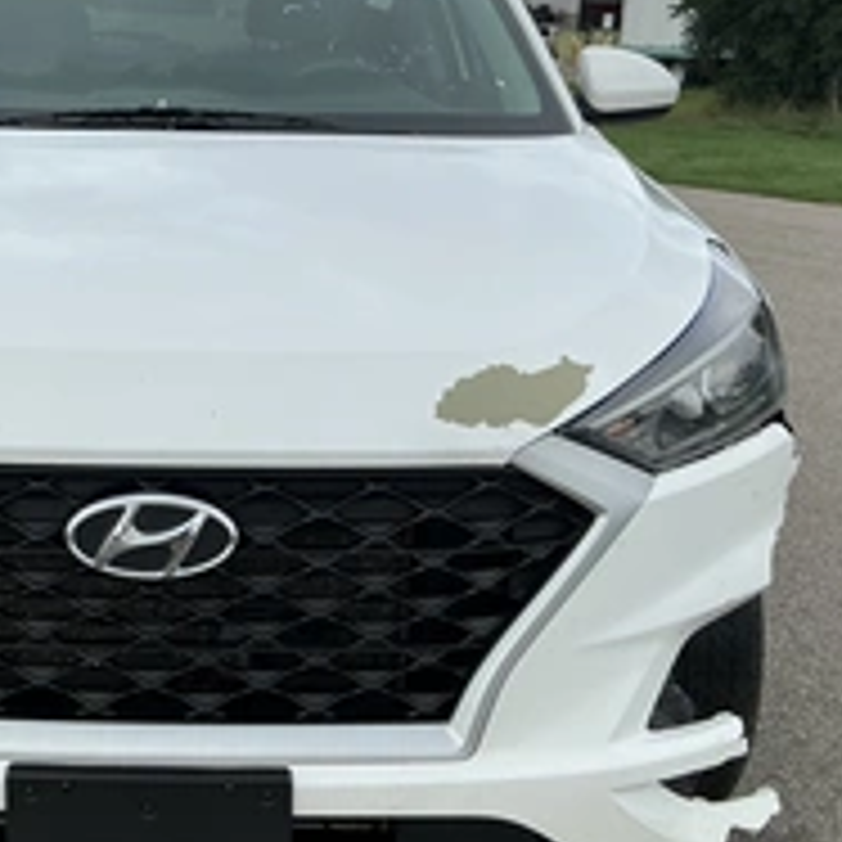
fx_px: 1459
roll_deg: -1.5
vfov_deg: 32.2
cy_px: 428
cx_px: 176
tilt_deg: -15.3
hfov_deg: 31.4
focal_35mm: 53
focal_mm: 3
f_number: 1.8
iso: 25
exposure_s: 1/1144
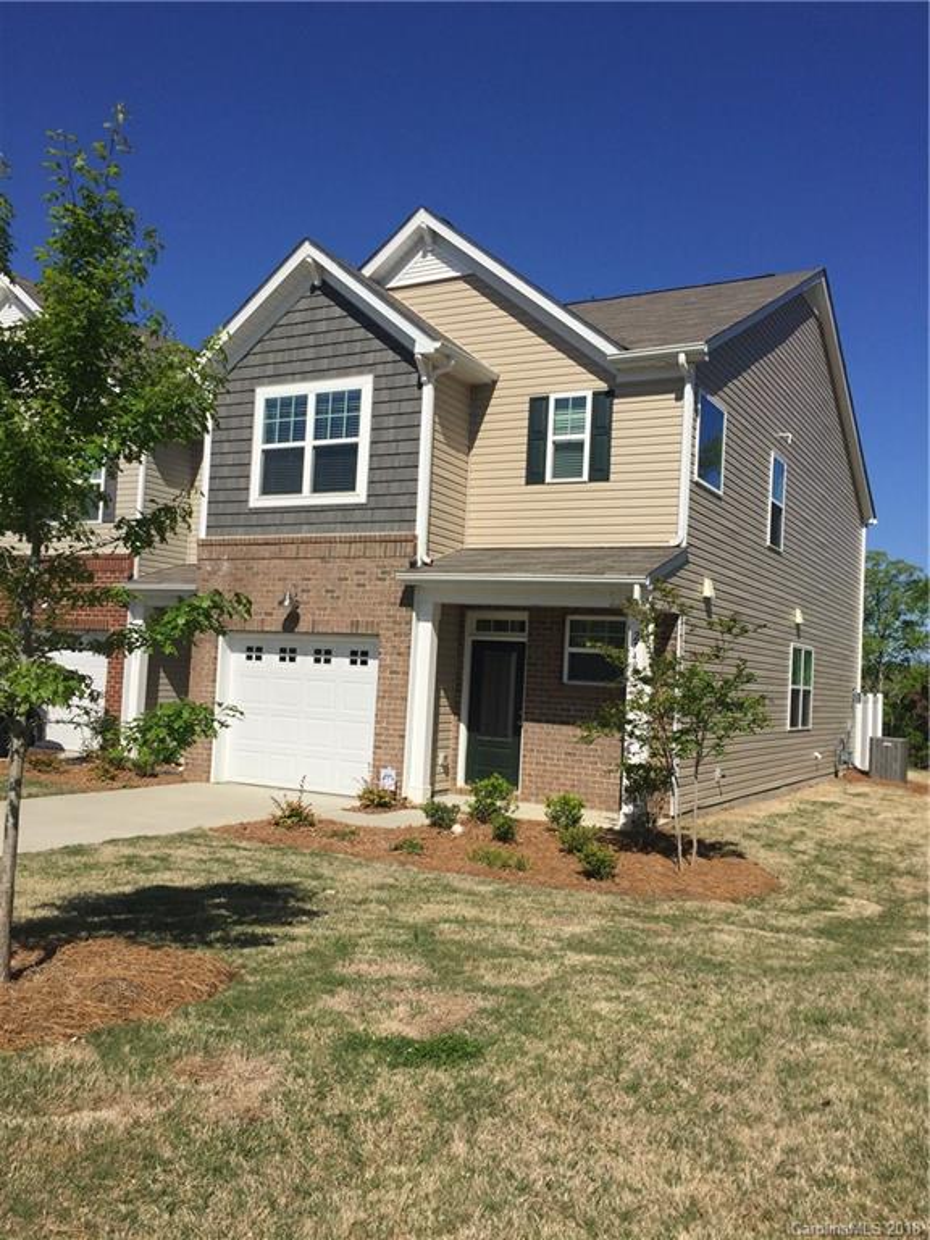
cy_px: 620
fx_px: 1039
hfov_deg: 48.2
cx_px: 465
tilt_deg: +2.0
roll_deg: -3.7
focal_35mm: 29
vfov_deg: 61.7
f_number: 2.2
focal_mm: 4.15
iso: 32
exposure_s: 1/4405
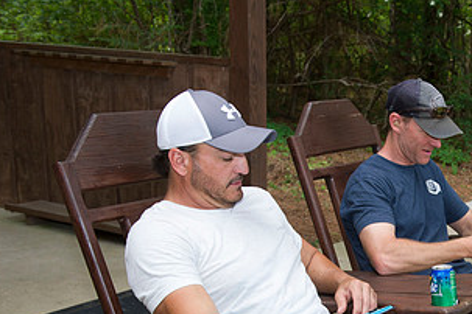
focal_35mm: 65
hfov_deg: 29.4
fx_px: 852
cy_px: 286
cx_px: 441
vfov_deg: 20.5
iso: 200
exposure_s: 1/100
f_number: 5.6
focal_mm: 34
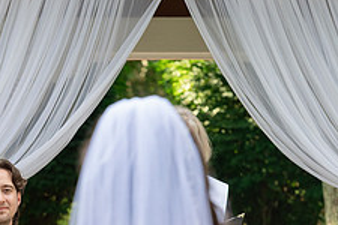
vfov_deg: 3.4
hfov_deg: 5.1
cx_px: -15
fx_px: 3802
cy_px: 262
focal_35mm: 405
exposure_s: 1/500
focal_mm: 155
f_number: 6.3
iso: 1600
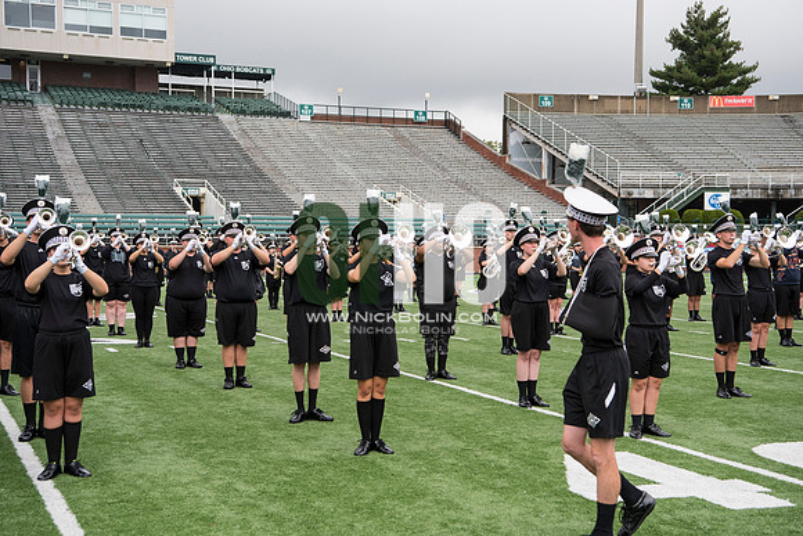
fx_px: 1160
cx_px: 402
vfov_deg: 26.0
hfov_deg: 38.2
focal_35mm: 52
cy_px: 268
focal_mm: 52
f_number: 5.6
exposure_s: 1/1600
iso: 640
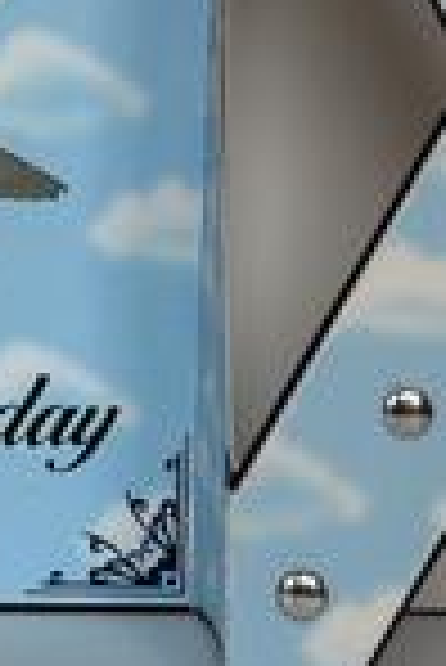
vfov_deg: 9.0
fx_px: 4227
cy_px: 14
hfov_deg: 6.0
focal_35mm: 228
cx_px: -198
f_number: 4.1
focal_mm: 11.9
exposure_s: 1/40
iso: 125
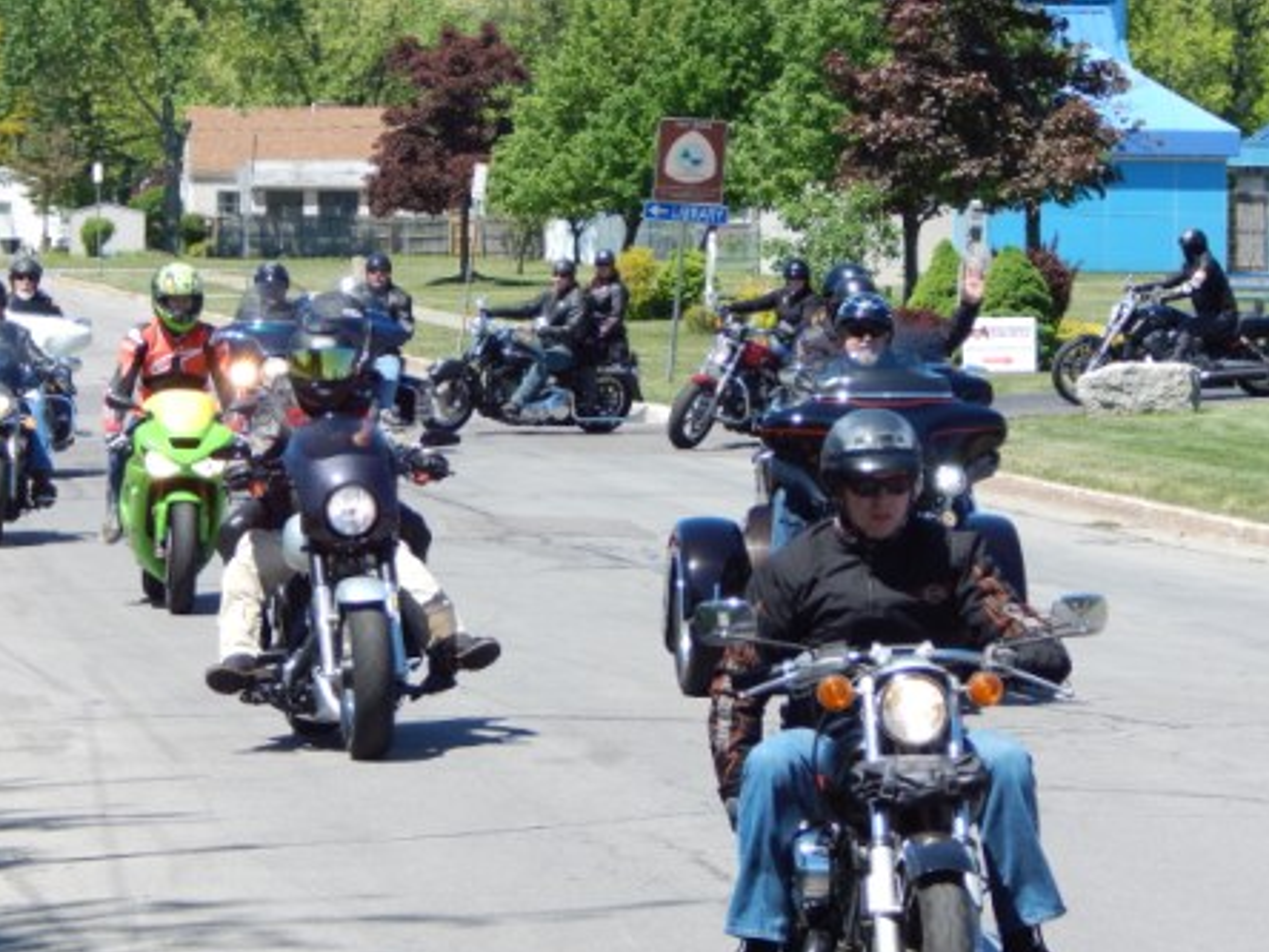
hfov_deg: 8.4
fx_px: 8652
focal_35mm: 236
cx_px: 632
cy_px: 477
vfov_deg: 6.3
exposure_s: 1/320
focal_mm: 41.7
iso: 125
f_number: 5.6
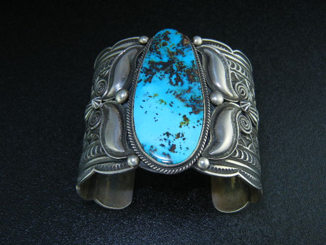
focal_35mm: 45
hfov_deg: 42.1
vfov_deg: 32.2
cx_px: 163
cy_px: 122
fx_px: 424
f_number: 3.8
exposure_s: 1/30
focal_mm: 8.1
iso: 200
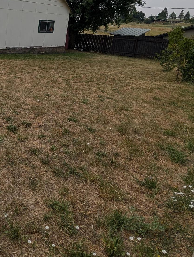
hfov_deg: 45.0
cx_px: -7
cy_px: 58
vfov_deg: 64.2
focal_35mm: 25
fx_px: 186
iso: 54
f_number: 1.7
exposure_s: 1/2660
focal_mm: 2.02
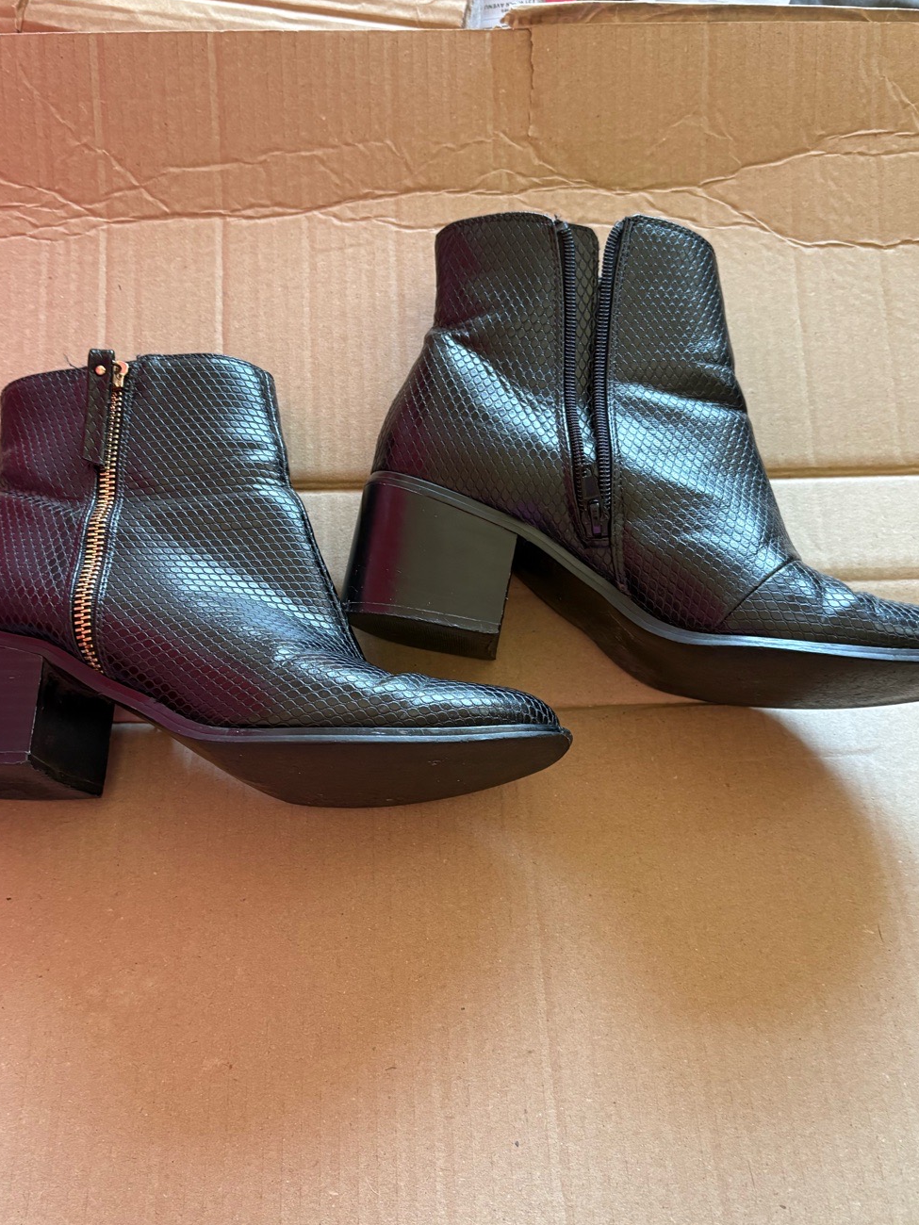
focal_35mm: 32
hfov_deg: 44.1
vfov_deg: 56.8
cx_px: 434
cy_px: 654
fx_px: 1133
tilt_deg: -58.2
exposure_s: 1/60
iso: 250
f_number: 1.6
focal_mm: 5.96
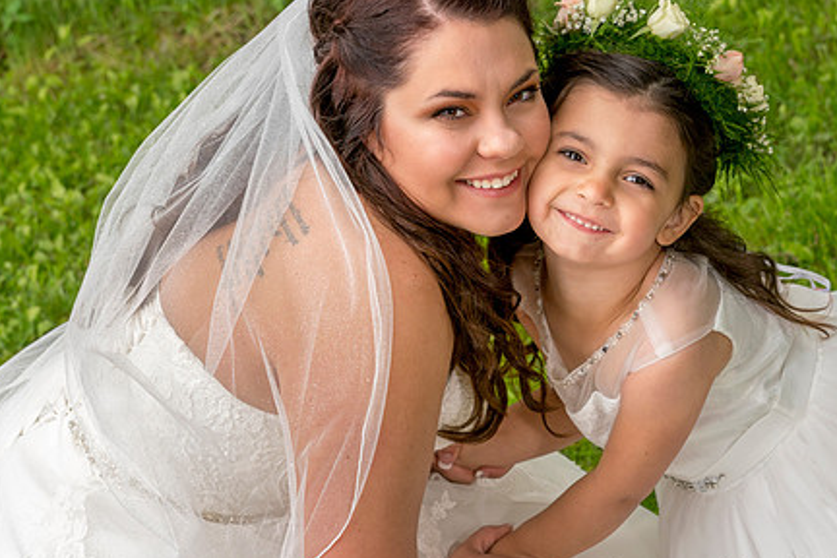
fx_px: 2185
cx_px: 473
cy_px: 232
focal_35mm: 94
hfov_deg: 21.7
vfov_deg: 14.5
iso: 320
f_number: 9
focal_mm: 70
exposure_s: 1/60
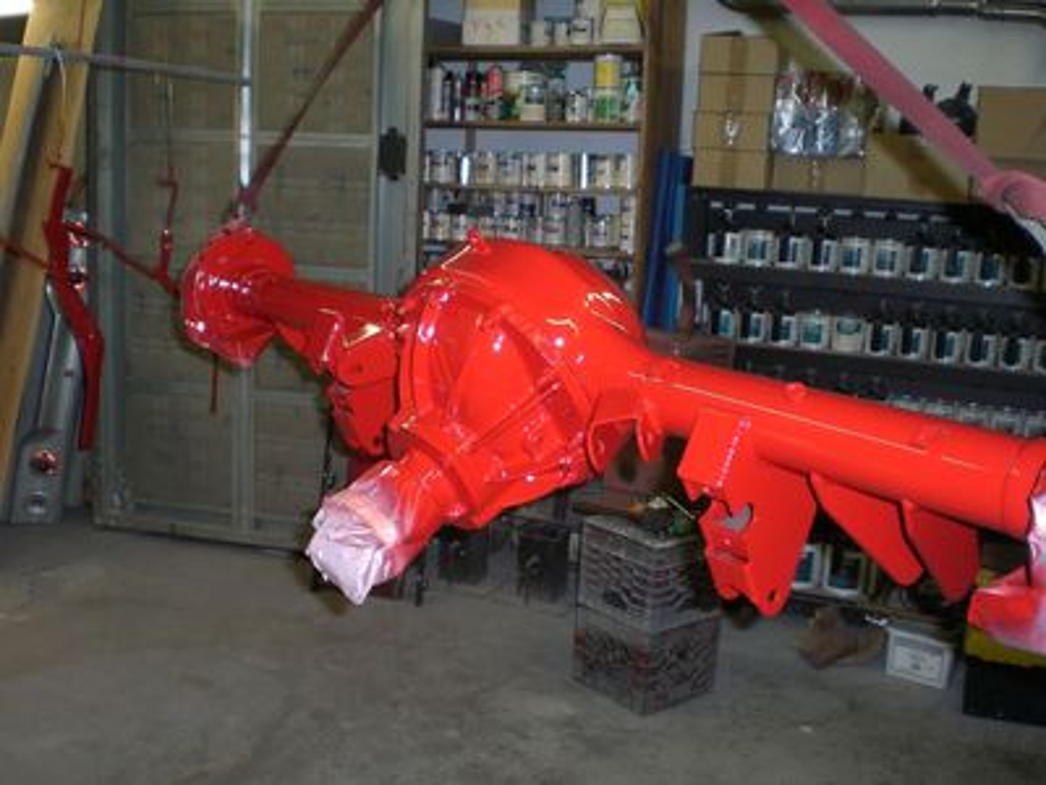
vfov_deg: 37.7
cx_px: 523
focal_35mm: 38
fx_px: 1148
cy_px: 392
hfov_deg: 49.0
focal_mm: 6.3
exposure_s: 1/60
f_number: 3.1
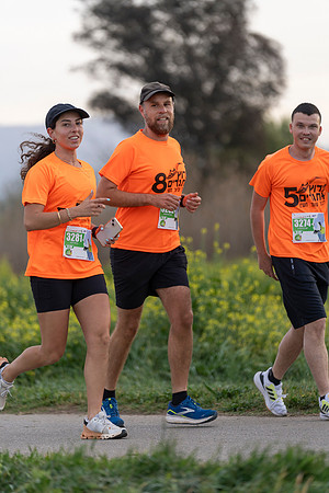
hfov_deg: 8.5
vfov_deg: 12.8
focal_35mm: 161
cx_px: 164
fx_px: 2207
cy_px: 246
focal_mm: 161
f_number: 2.8
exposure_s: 1/1600
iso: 800
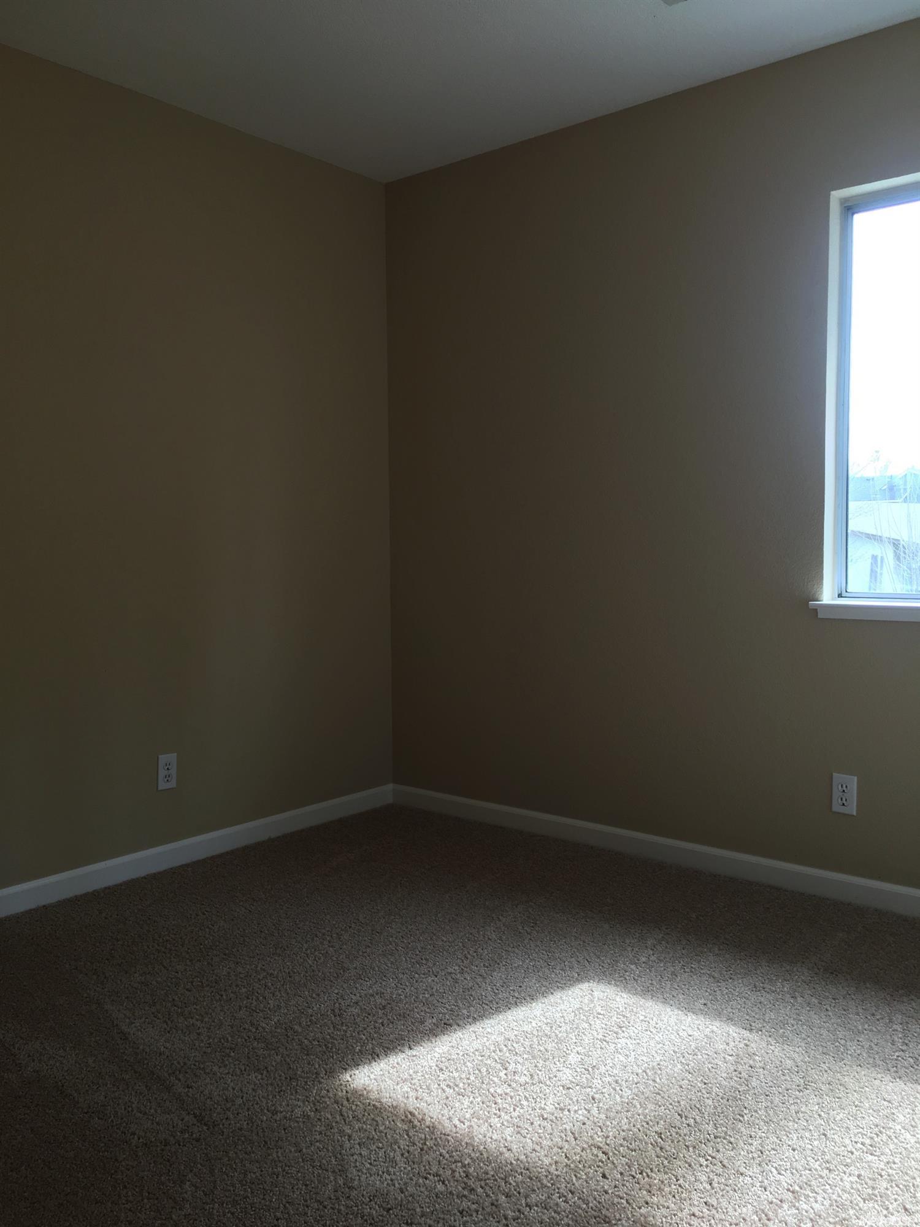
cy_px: 614
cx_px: 460
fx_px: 1028
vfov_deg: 61.7
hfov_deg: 48.2
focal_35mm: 29
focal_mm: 4.15
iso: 32
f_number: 2.2
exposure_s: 1/60
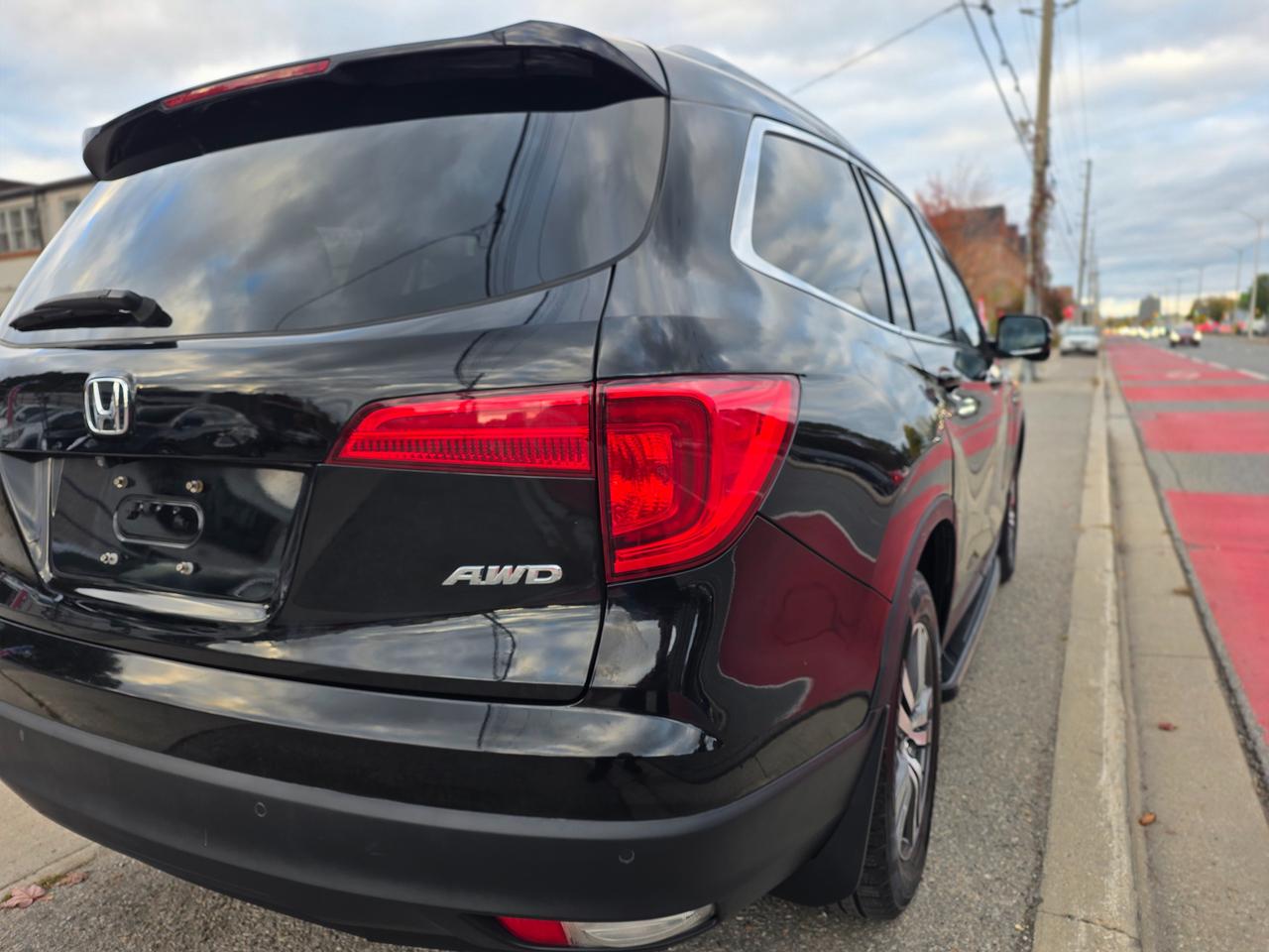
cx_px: 634
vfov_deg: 58.9
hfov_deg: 73.9
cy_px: 476
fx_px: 843
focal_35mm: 23
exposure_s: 1/180
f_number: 1.7
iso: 40
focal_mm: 6.25
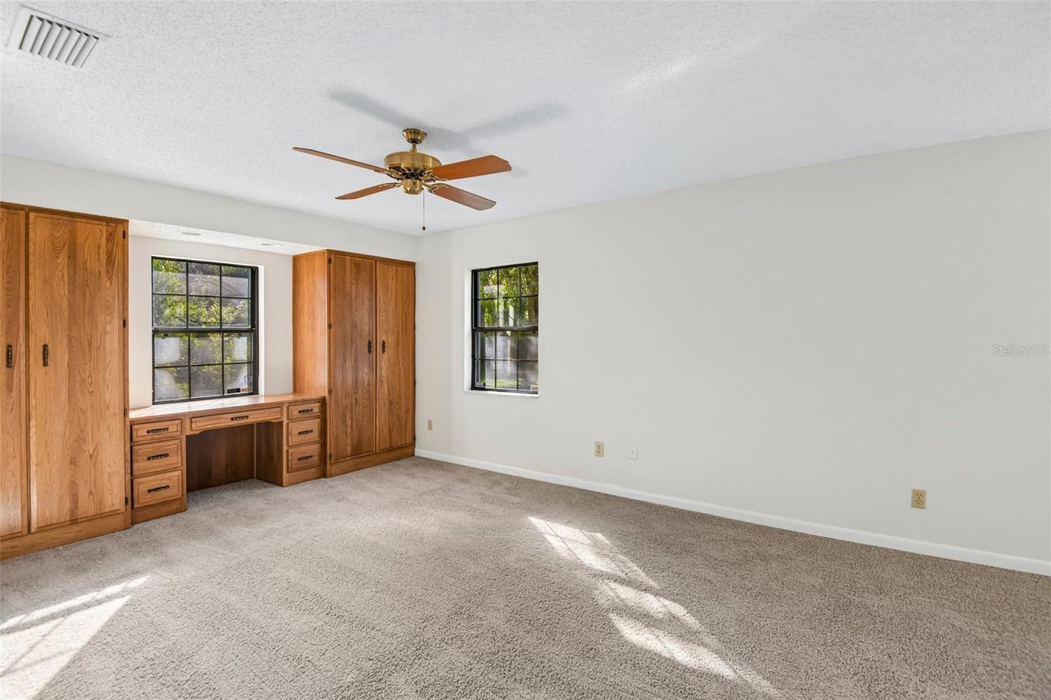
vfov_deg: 73.7
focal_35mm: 16
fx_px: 467
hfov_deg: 96.7
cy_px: 350
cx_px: 526
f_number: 8
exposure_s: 1/80
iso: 400
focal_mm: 16
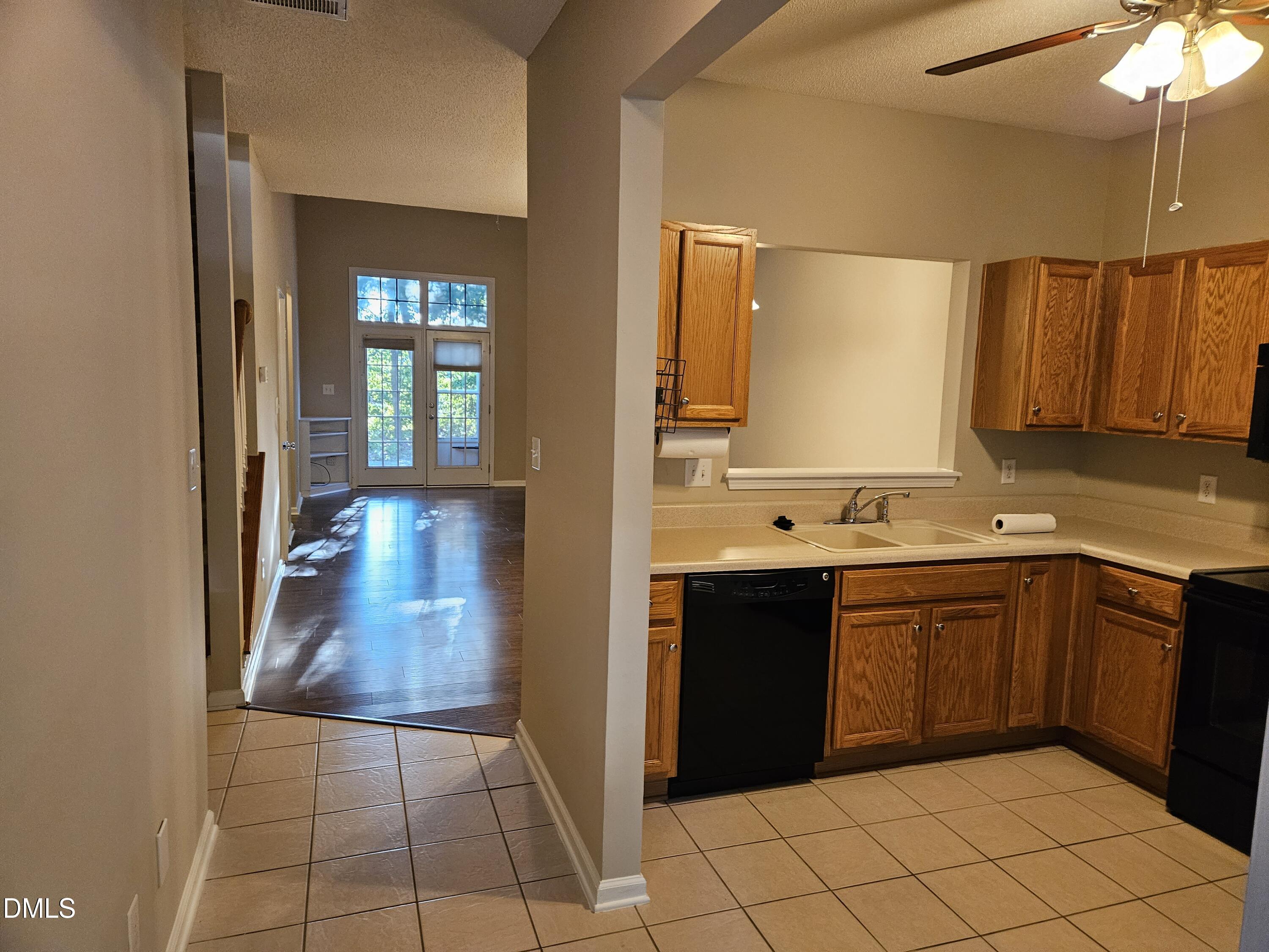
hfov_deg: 73.9
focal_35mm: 23
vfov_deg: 58.9
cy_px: 476
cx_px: 634
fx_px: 843
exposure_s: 1/120
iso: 400
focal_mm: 5.4
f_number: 1.8
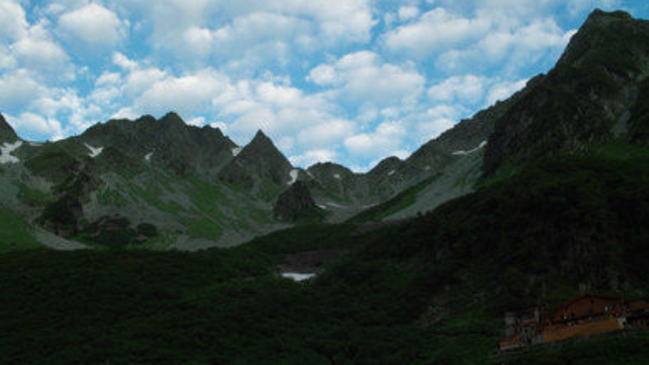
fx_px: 757
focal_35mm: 44
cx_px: 324
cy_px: 193
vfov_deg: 27.1
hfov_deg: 46.4
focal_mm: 24.2
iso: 100
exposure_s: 1/40
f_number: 9
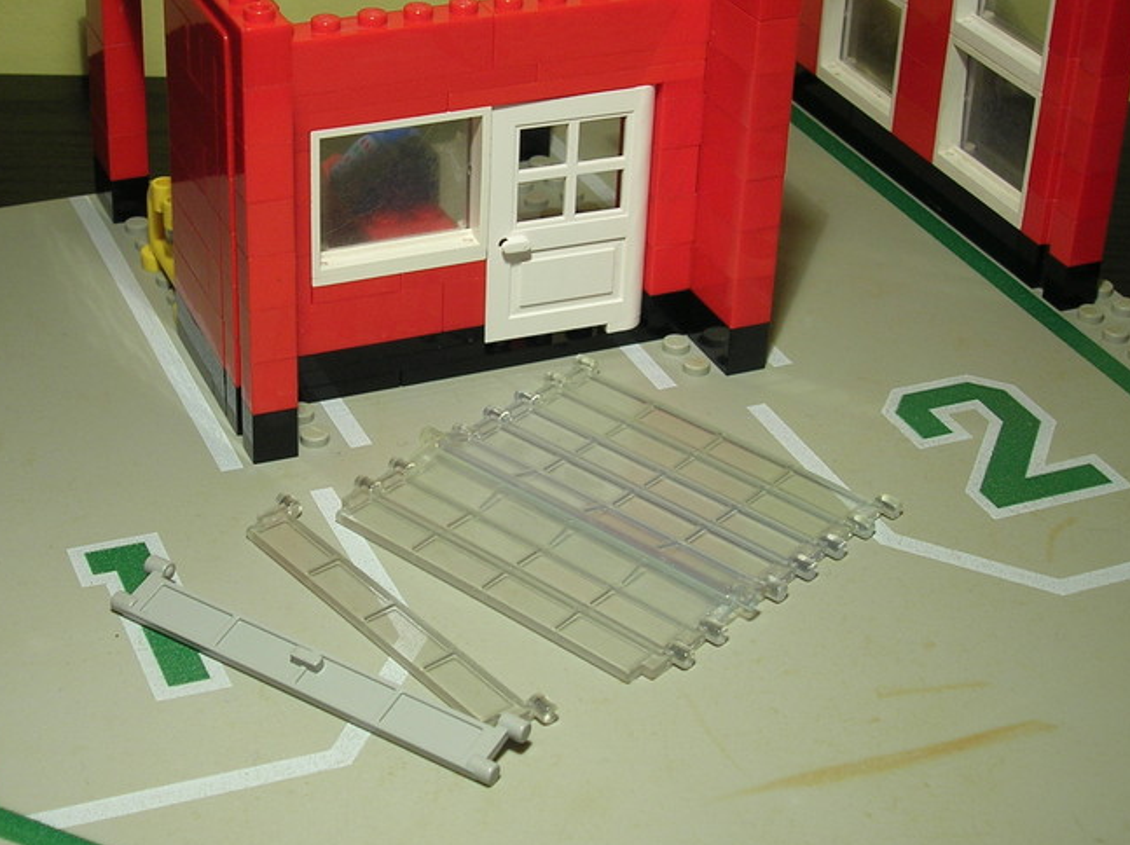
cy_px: 350
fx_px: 2087
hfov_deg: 30.2
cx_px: 428
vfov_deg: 22.9
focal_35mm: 64
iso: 50
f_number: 3.2
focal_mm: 7.7
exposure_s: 1/19.3
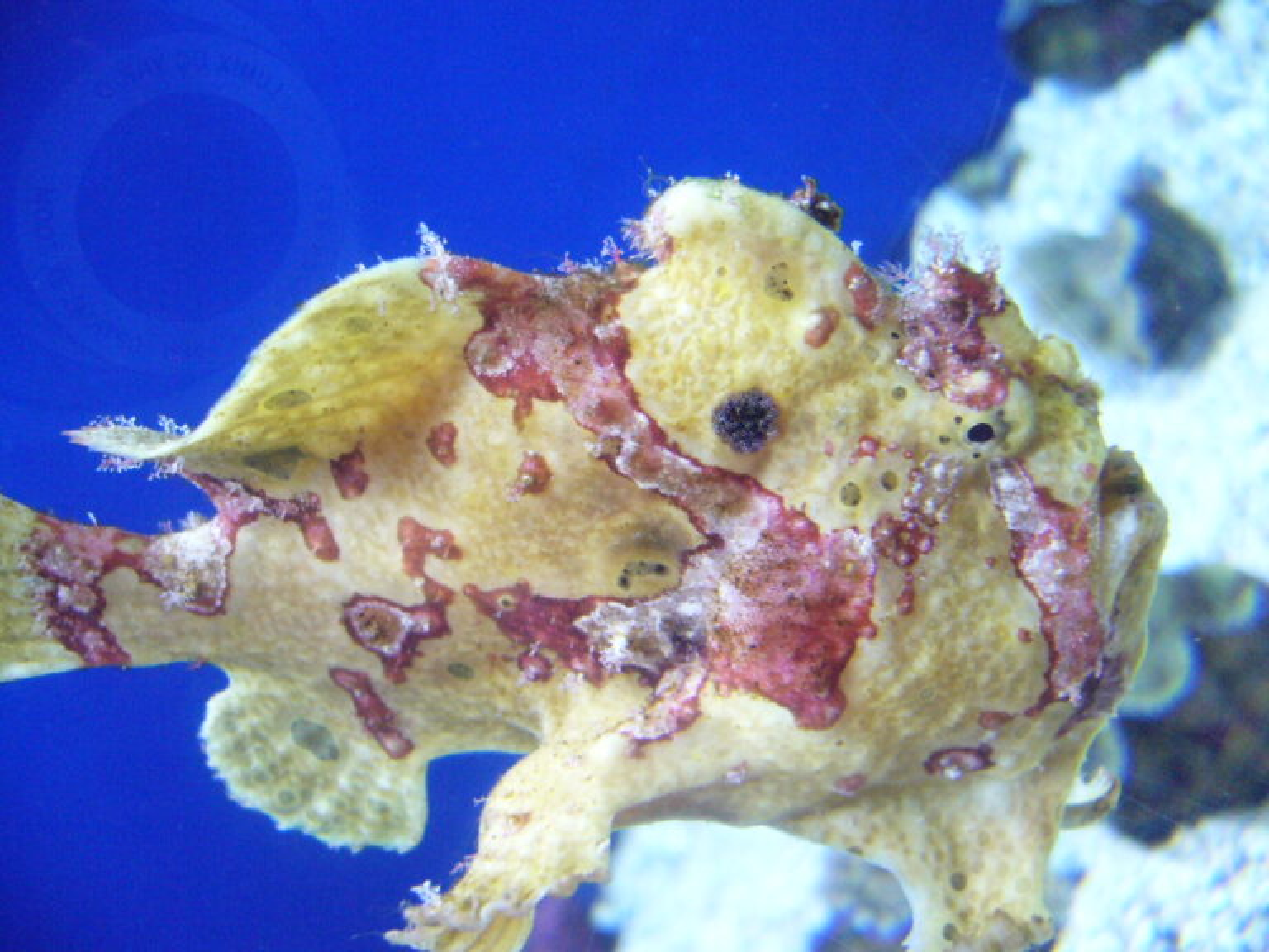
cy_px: 476
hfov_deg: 52.6
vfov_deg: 40.7
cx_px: 634
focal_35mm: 35
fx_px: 1283
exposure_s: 1/80
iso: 400
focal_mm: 5.8
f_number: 2.8
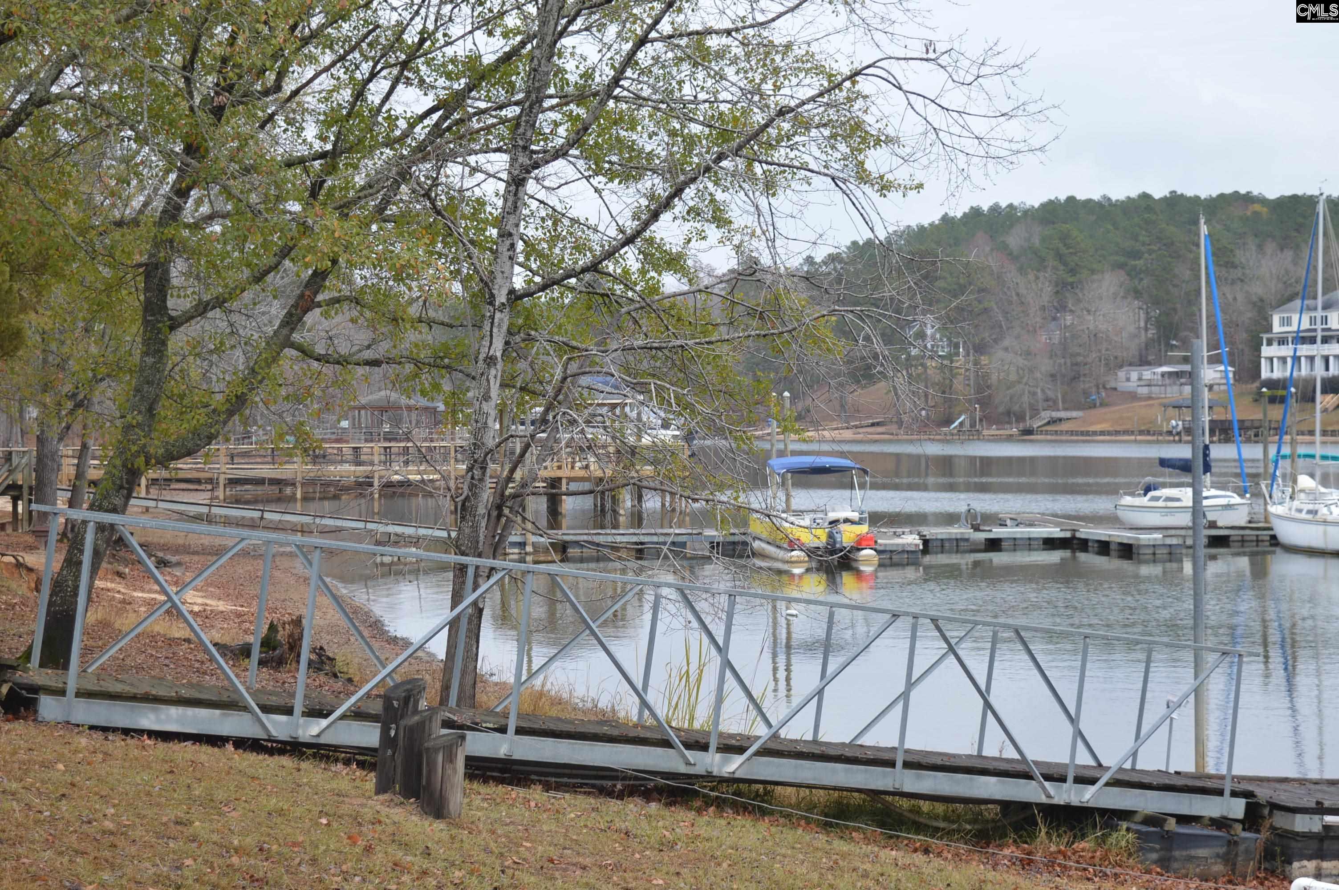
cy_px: 445
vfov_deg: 20.1
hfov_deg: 29.9
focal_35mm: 68
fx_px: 2508
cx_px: 670
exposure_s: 1/125
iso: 100
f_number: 5.6
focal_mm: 45
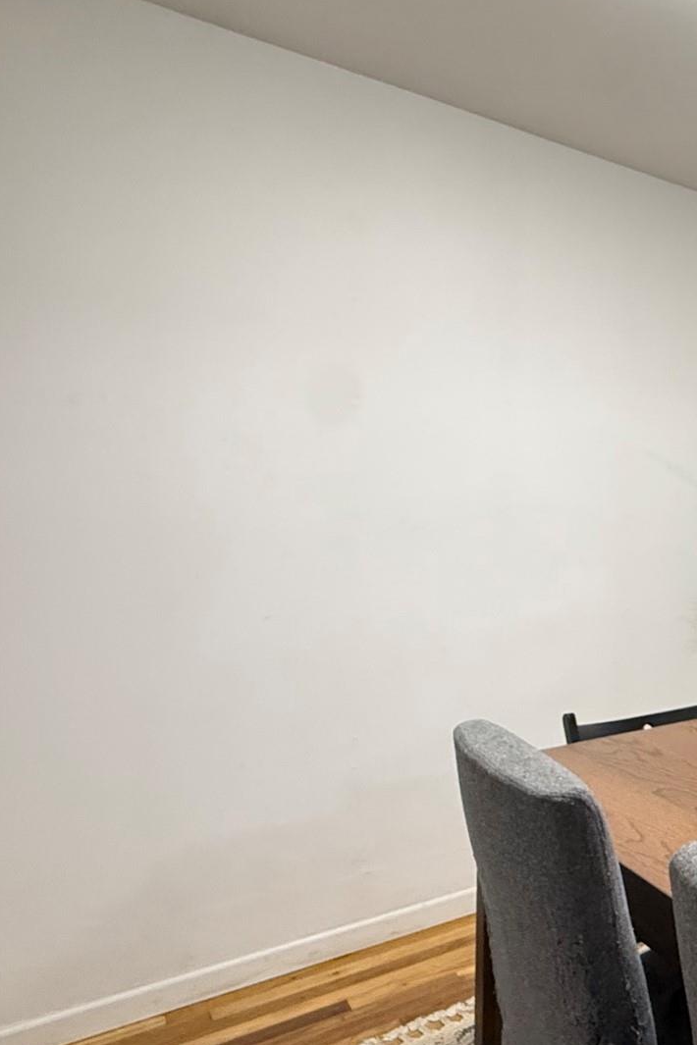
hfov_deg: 33.3
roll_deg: -1.5
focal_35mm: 28
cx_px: 917
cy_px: 524
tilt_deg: -1.4
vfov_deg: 65.5
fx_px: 813
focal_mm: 2.22
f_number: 2.2
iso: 500
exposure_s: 1/60
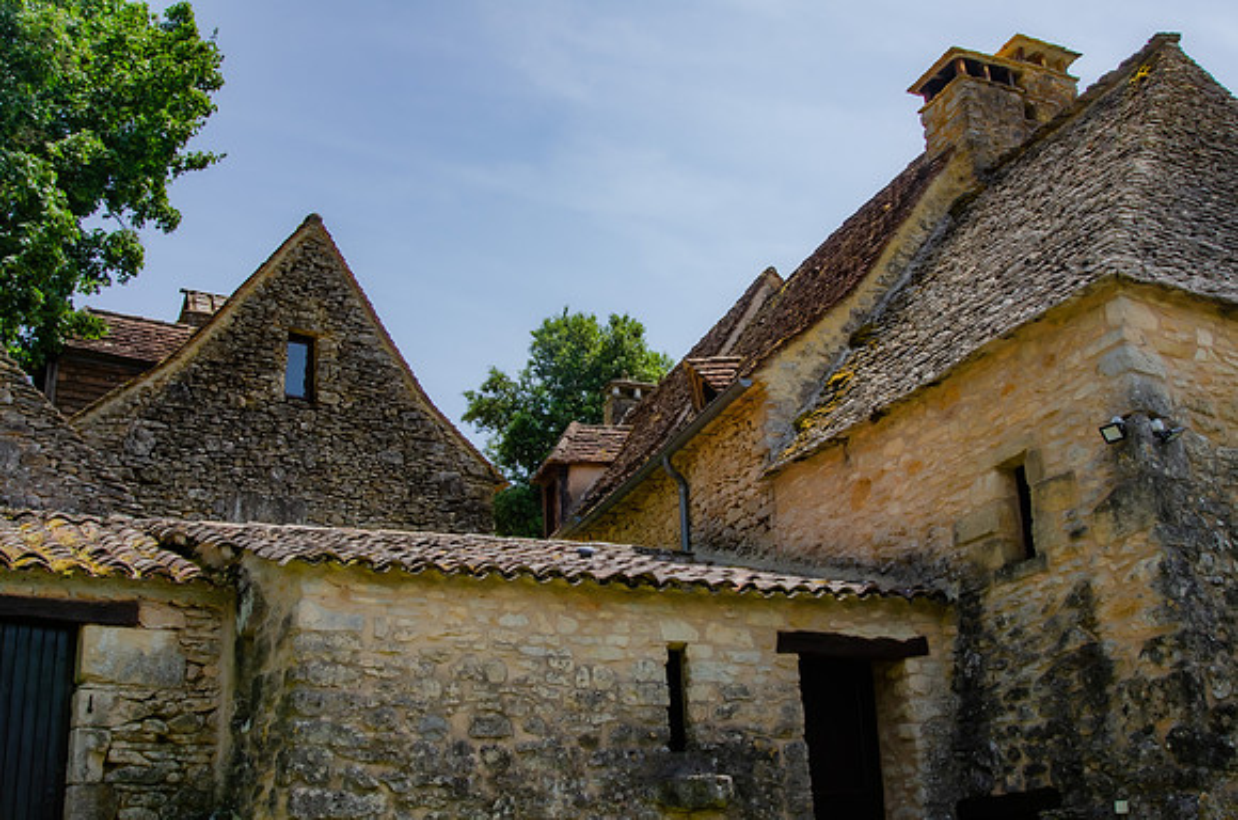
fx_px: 1235
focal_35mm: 36
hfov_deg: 53.2
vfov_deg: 36.7
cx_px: 619
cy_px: 410
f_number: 10
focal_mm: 24
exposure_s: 1/400
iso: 500
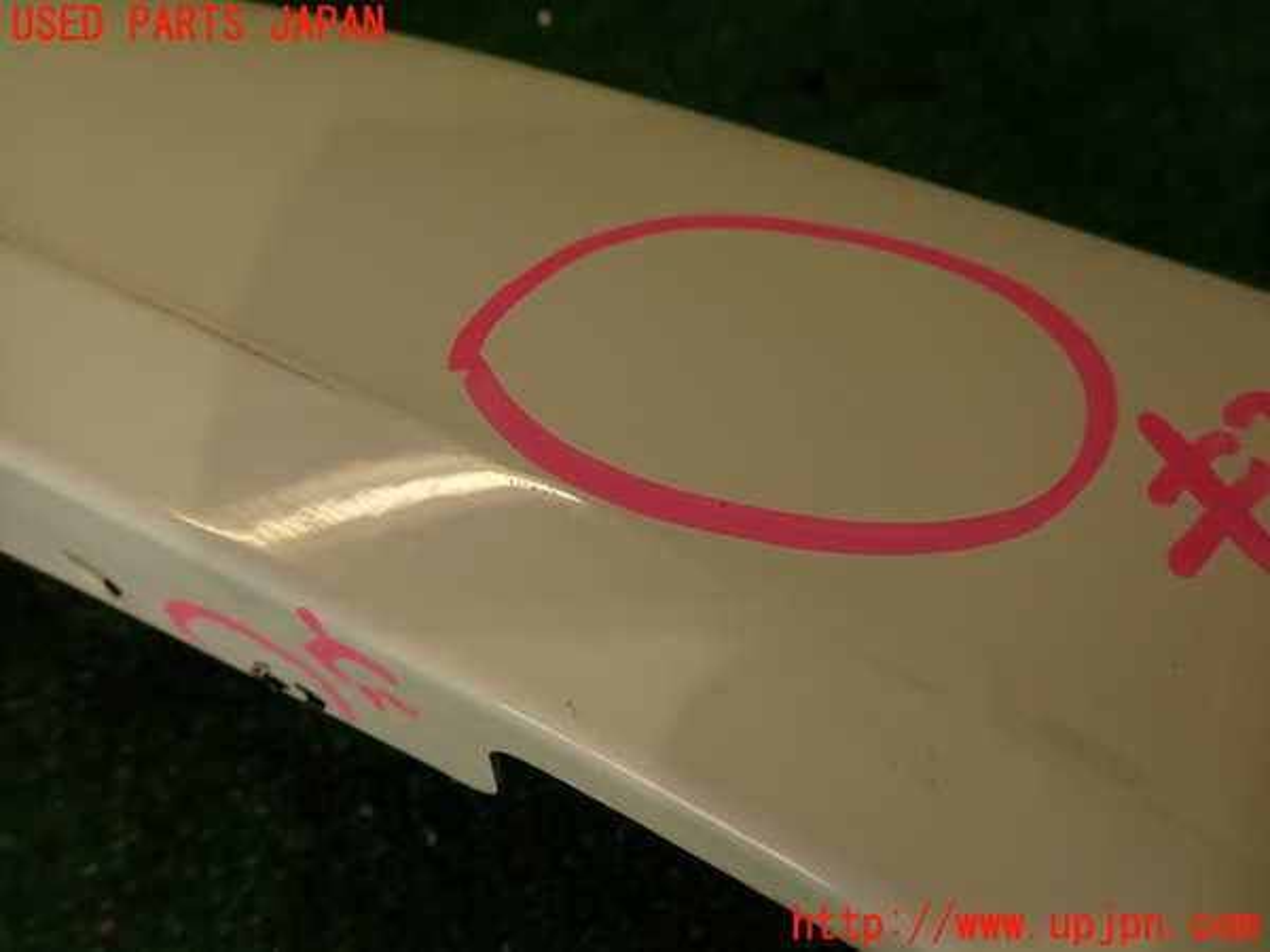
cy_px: 476
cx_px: 635
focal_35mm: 25
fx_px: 917
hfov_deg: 69.4
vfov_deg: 54.9
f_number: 2.8
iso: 100
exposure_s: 1/80
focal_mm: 4.5
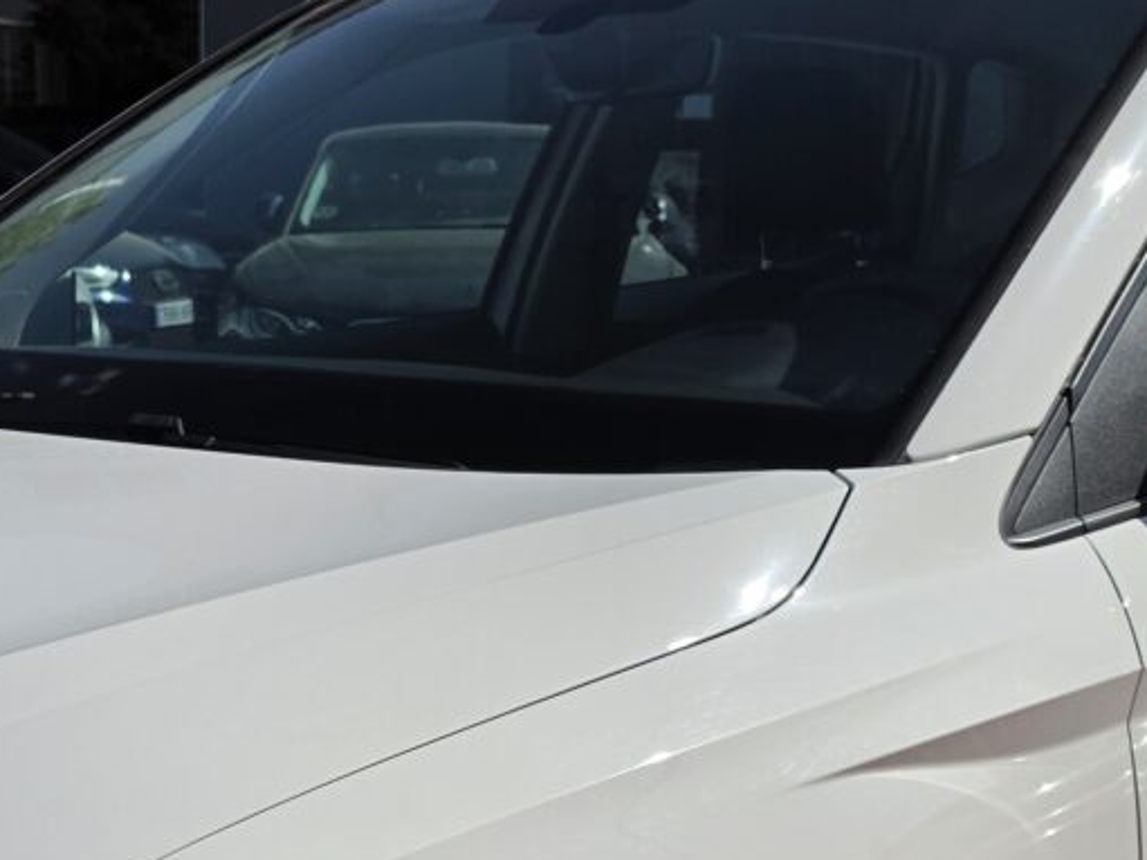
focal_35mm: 72
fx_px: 2385
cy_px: 979
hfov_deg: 26.9
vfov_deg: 19.5
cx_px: 379
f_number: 1.4
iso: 32
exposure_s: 1/7939
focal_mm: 6.5
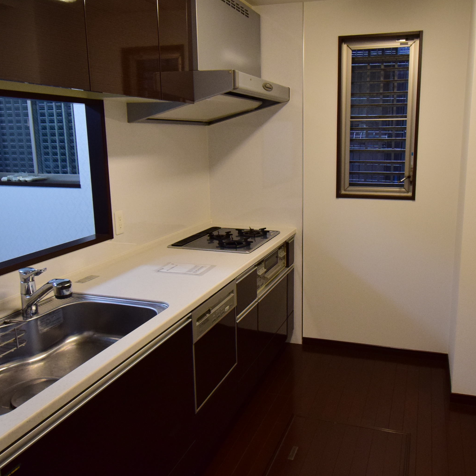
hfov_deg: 56.9
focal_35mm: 28
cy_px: 217
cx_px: 283
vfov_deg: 57.2
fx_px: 436
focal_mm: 10
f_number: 4.8
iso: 800
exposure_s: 1/125
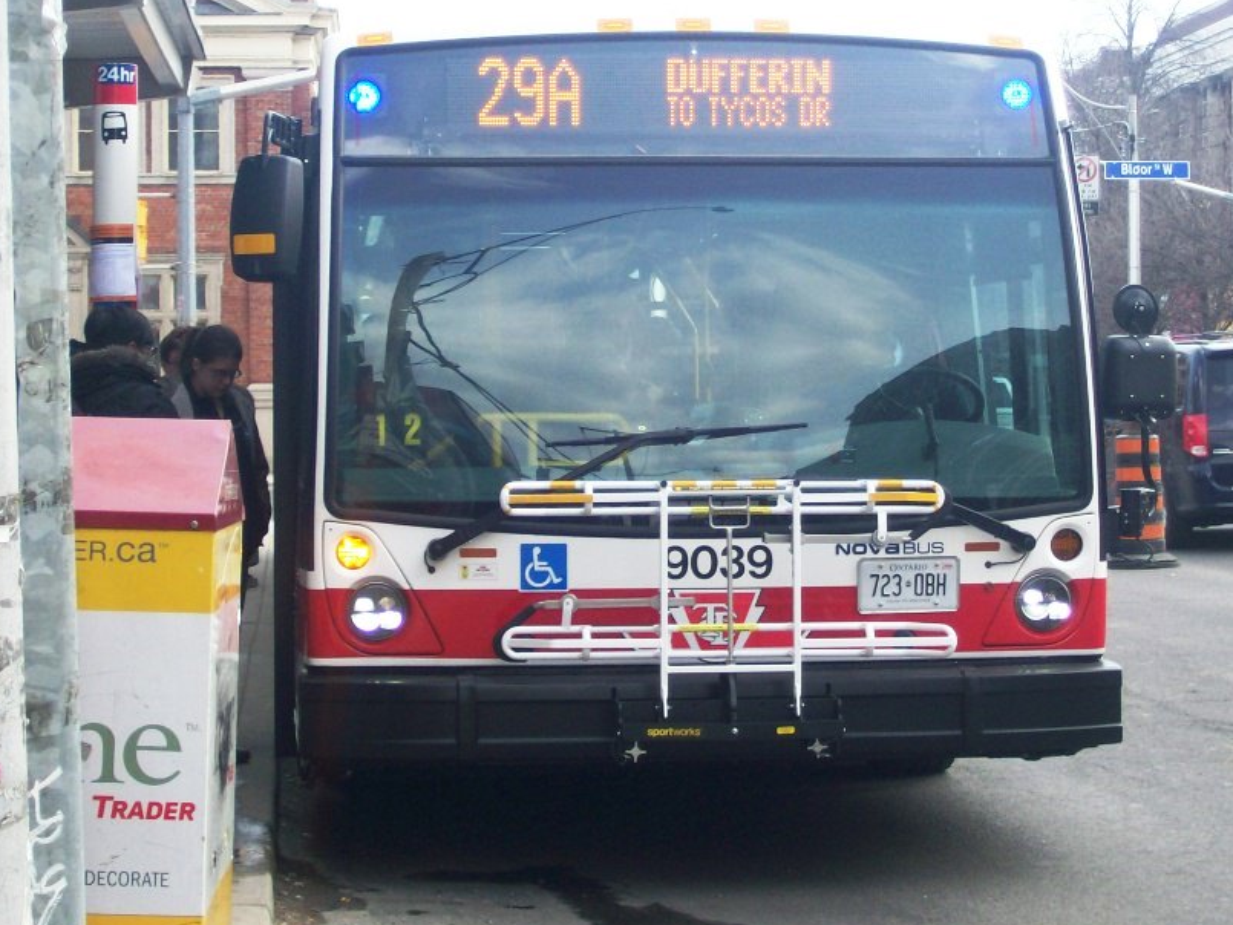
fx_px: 3171
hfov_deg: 22.0
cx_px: 626
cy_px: 432
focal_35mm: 89
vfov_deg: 16.6
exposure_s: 1/212
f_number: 3.8
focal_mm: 11.6
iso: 80
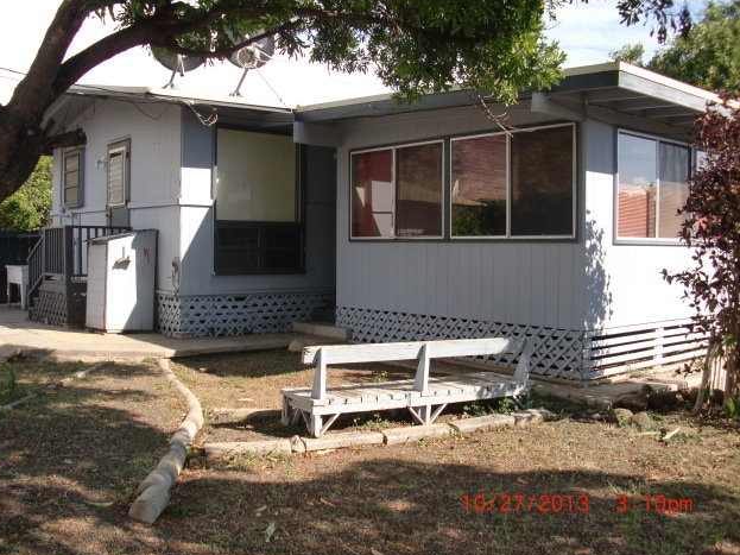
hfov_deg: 50.1
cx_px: 361
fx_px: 791
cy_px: 276
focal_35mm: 37
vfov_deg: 38.7
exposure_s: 1/640
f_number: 2.8
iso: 64
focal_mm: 6.3
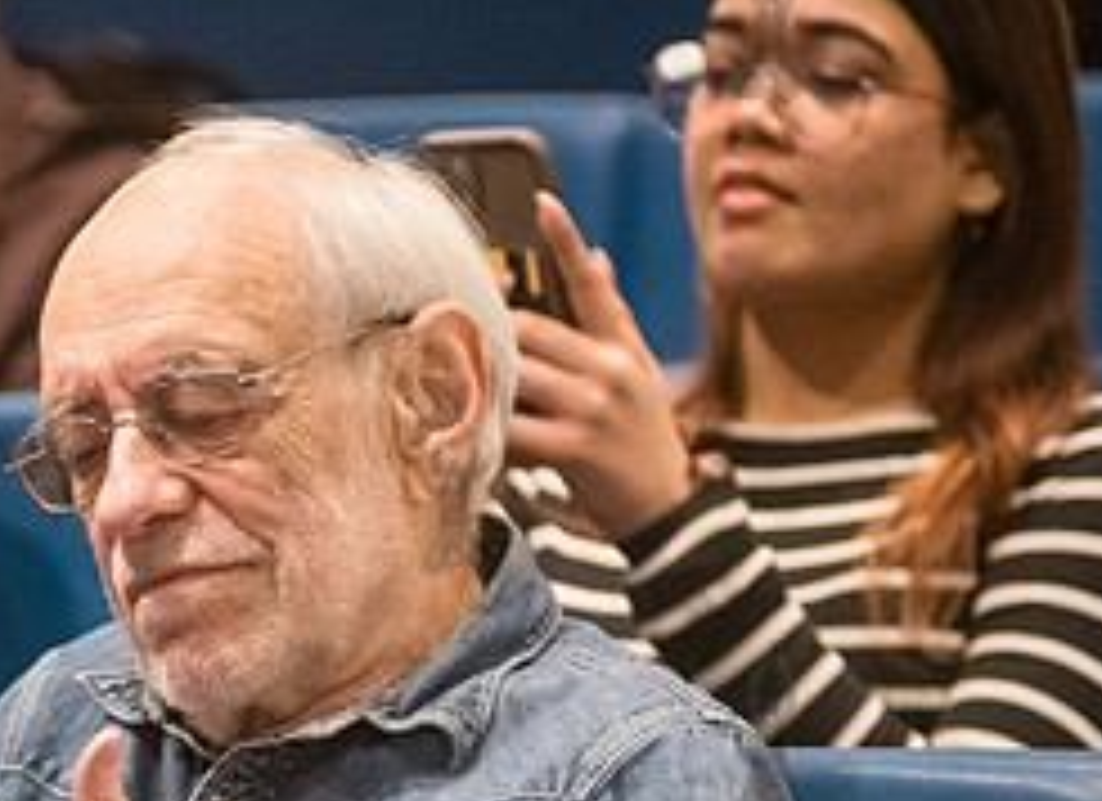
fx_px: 18258
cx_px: -296
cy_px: 867
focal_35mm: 580
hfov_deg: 3.4
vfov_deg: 2.5
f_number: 4
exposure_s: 1/250
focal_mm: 200
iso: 6400
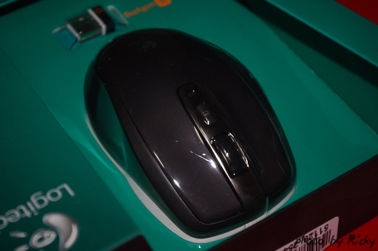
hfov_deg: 24.8
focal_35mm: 82
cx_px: 189
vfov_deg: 16.6
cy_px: 126
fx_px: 860
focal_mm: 55
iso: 800
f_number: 5.6
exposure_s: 1/40
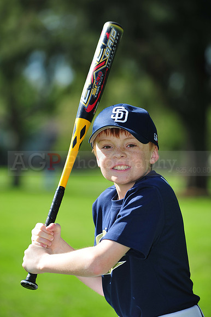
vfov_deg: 11.8
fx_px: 1540
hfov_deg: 7.8
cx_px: 106
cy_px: 158
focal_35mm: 175
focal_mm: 175
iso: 200
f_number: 4.5
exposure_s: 1/1000
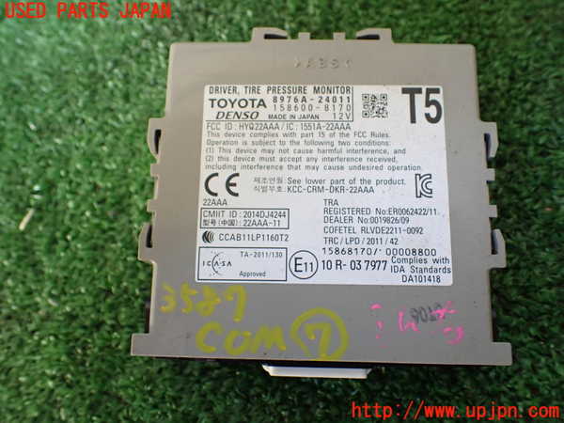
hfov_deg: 60.0
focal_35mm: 30
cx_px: 282
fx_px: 489
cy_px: 212
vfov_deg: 46.8
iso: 800
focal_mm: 5.4
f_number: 2.3
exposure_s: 1/125
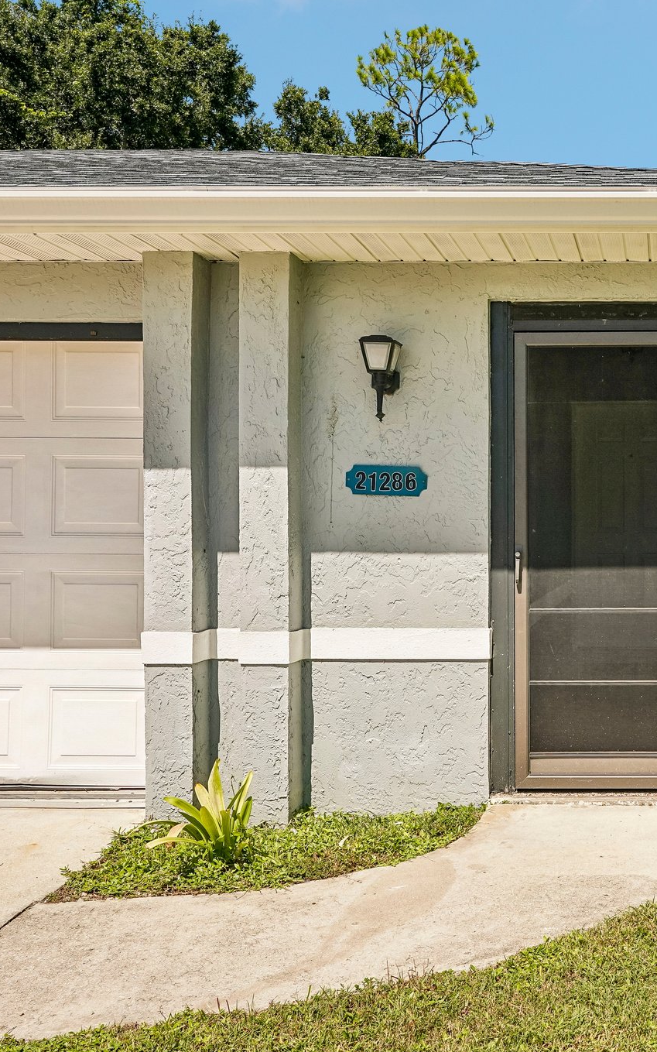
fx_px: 1232
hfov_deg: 28.1
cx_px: 652
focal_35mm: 43
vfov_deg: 46.2
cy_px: 526
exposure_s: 1/1250
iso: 400
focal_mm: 28
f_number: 8
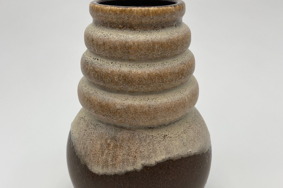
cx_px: 140
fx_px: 291
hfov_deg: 51.9
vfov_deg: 35.8
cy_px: 114
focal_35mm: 37
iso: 32
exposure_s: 1/121
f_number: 1.6
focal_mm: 4.2
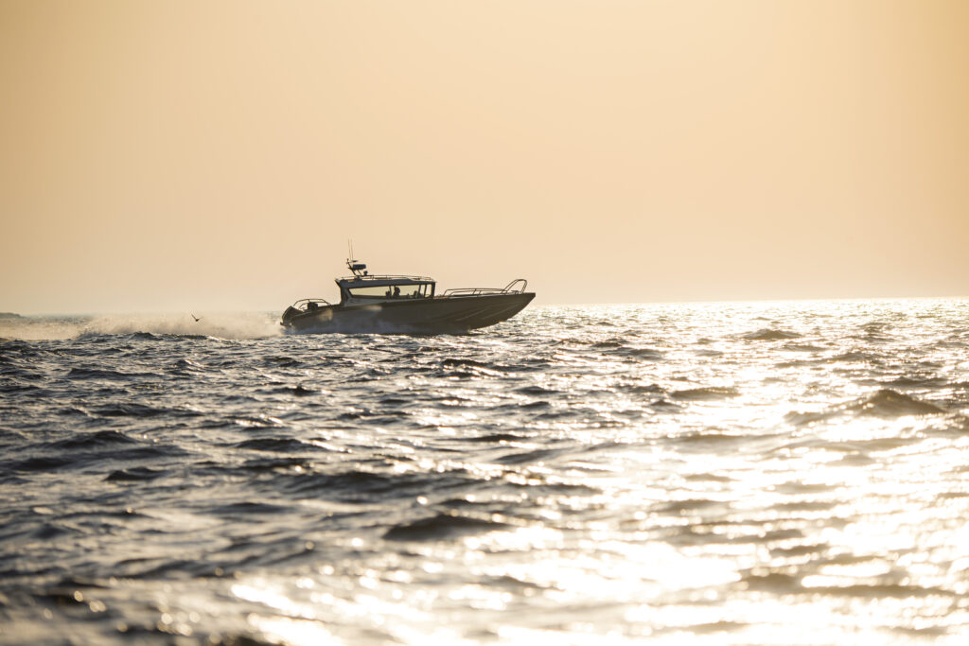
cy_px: 323
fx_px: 6191
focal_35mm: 230
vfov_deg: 6.0
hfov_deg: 8.9
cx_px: 484
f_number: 5.3
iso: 160
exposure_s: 1/2000
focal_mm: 230
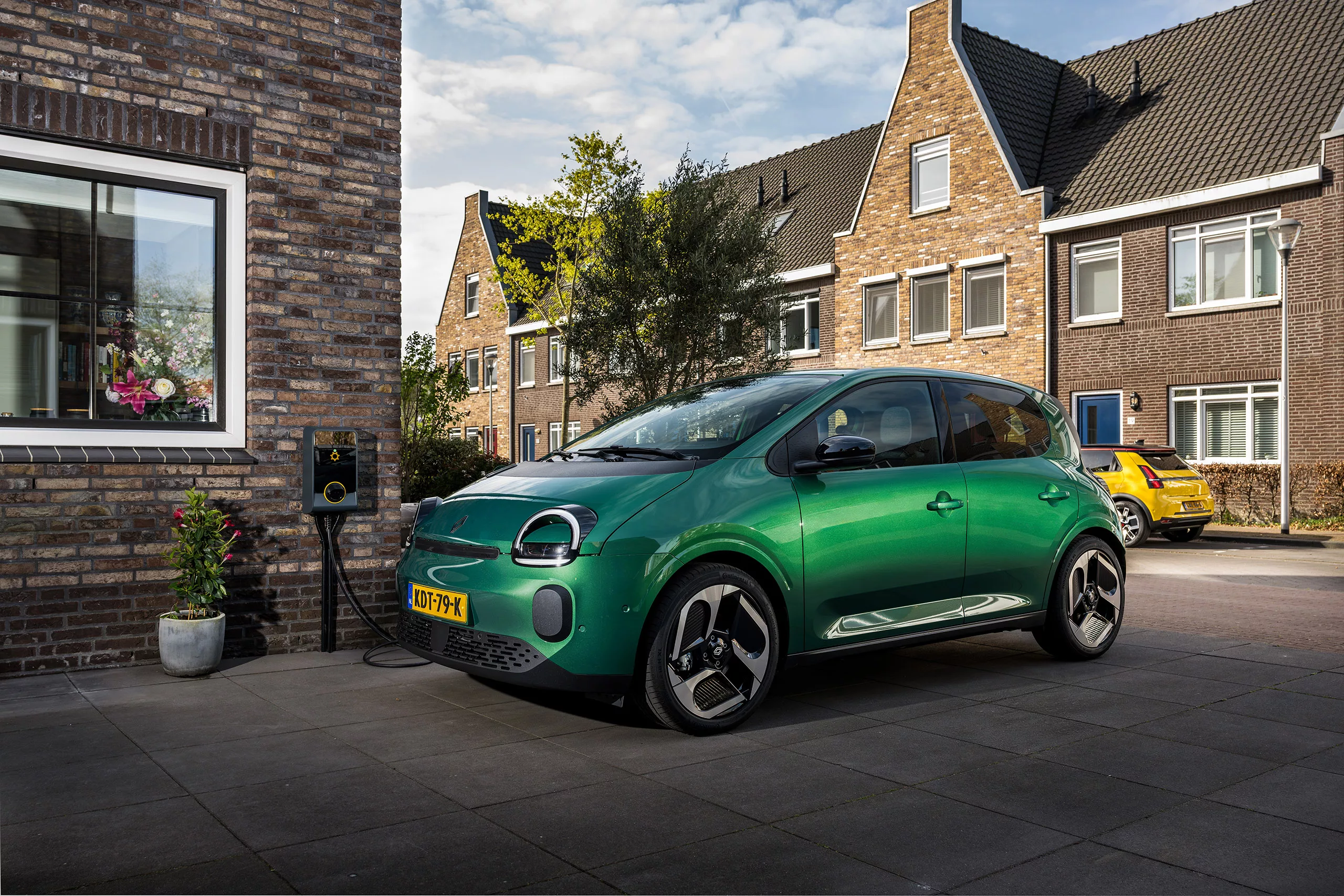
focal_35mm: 30
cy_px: 448
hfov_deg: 62.8
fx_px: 1101
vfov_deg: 44.3
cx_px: 672
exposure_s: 1/80
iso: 200
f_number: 7.1
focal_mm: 29.5
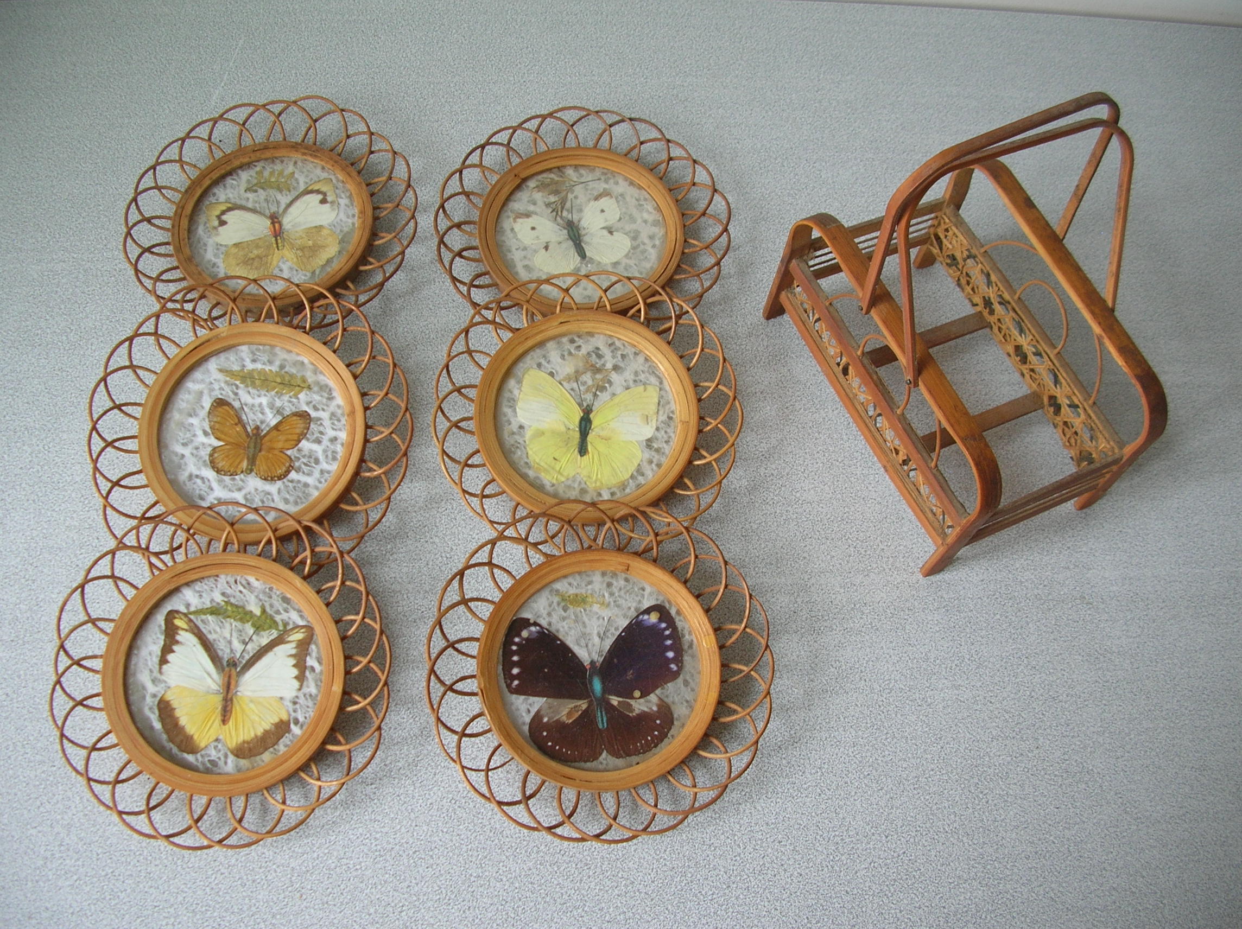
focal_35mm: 35
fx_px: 1255
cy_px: 464
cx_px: 621
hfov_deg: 52.7
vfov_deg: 40.6
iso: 50
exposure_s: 1/18
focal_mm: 5.8
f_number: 2.8
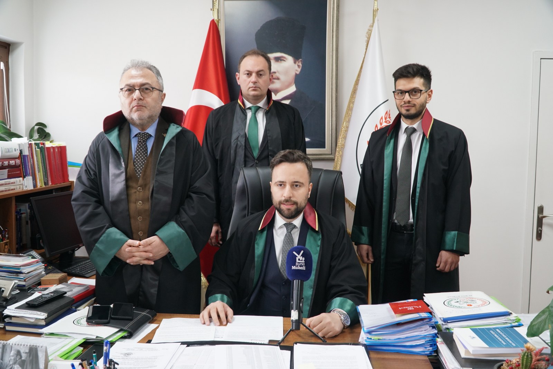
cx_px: 276
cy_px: 184
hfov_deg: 57.2
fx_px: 507
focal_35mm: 33
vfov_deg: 40.0
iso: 800
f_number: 4
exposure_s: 1/60
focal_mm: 22
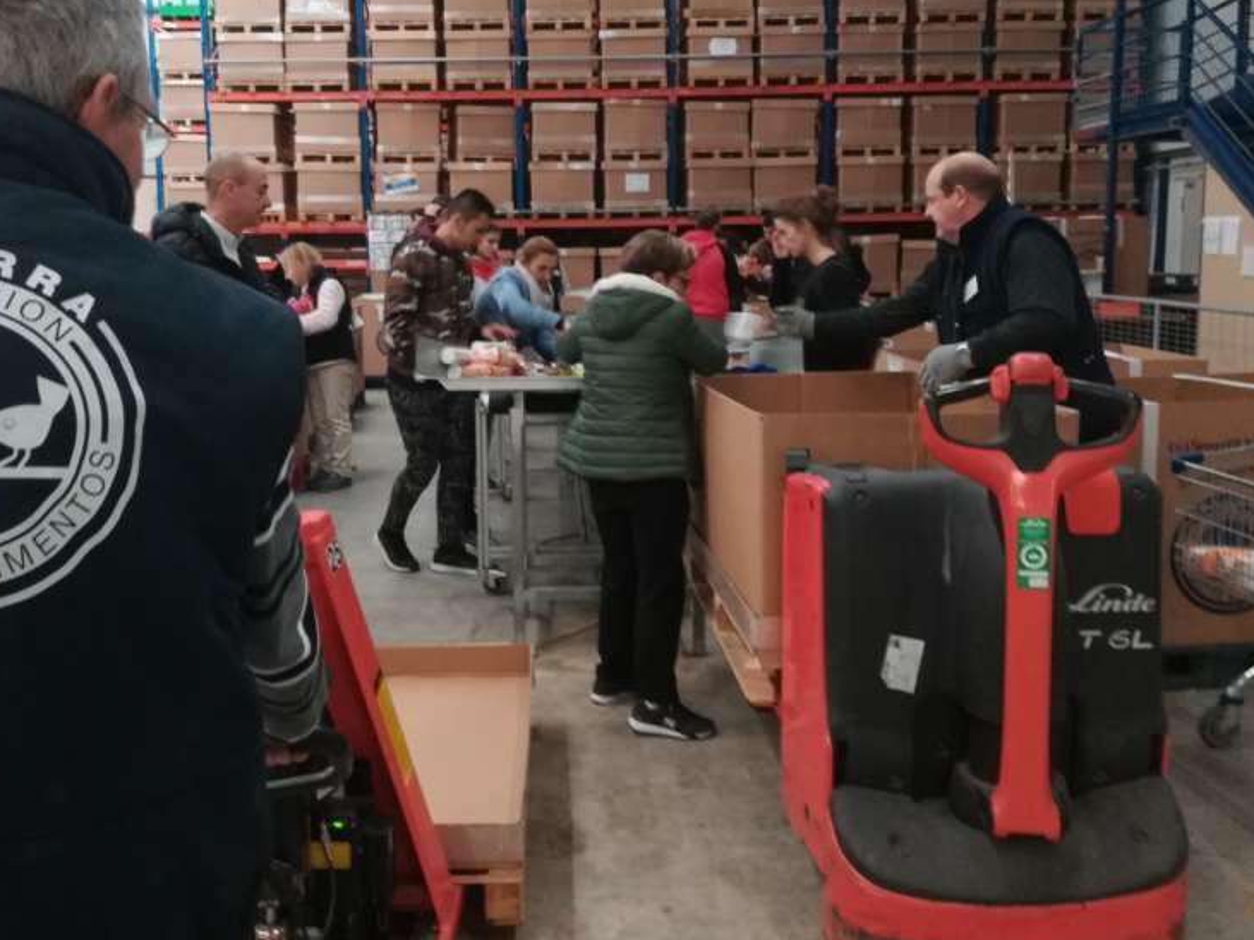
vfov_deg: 43.9
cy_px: 380
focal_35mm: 32
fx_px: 1159
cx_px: 561
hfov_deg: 56.7
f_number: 2.2
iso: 500
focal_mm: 3.83
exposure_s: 1/25
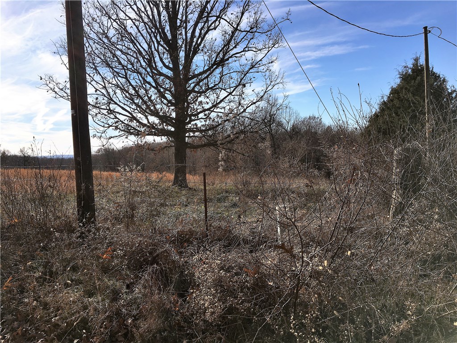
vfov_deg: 48.2
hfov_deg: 61.7
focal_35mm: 29
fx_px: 383
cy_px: 172
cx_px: 228
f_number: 2.2
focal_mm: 4.15
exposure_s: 1/2024
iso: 25
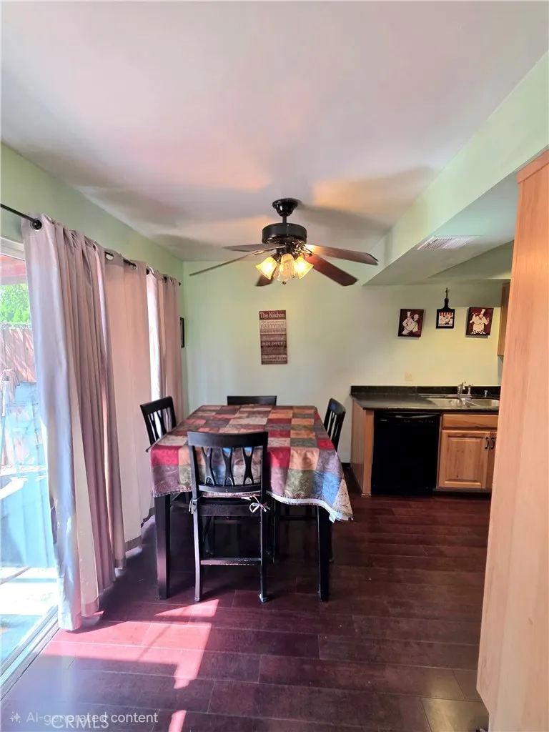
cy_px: 366
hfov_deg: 89.9
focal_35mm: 13
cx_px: 274
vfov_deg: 106.2
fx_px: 275
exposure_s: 1/120
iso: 100
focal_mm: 2.2
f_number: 1.9
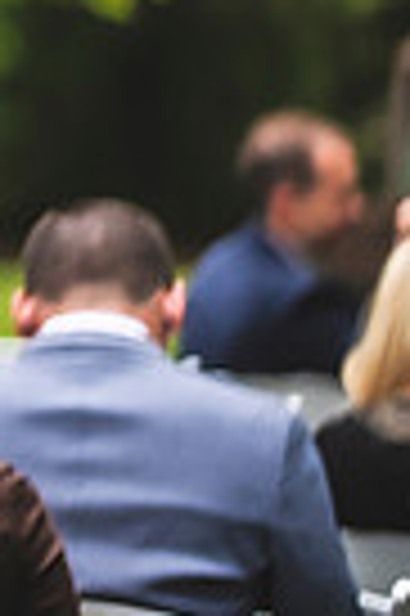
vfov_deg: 3.9
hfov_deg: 2.6
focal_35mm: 529
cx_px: -820
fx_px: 9059
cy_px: -160
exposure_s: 1/500
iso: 500
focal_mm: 125
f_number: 2.8
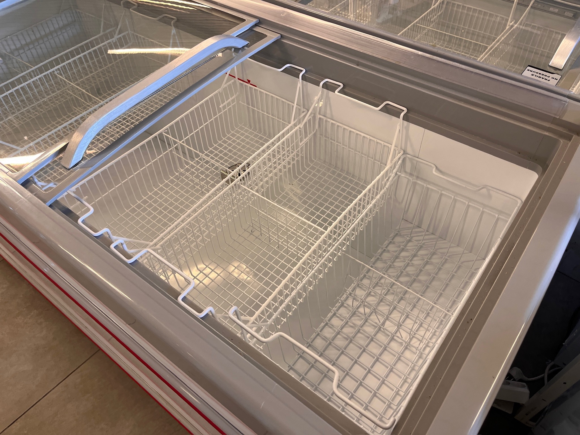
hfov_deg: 67.3
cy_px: 218
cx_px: 290
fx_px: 436
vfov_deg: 53.1
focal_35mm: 26
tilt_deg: -46.4
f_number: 1.6
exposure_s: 1/50
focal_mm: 5.1
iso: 80
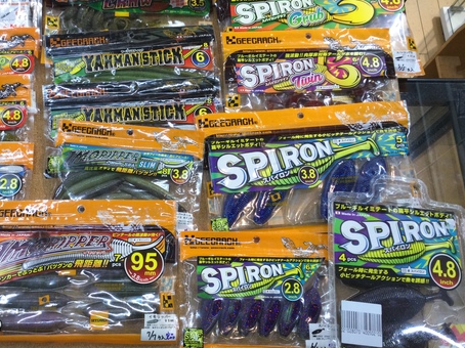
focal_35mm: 41
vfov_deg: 35.1
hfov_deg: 45.4
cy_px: 150
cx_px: 174
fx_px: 550
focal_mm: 3.3
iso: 25
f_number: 2.4
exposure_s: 1/40
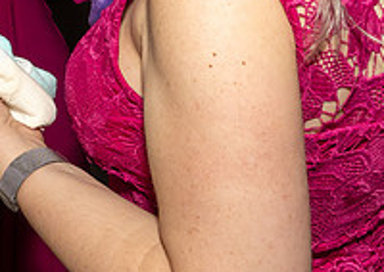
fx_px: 980
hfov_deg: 20.5
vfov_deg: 14.5
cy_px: -168
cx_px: -98
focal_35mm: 90
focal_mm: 17
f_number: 7.1
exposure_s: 1/250
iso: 800
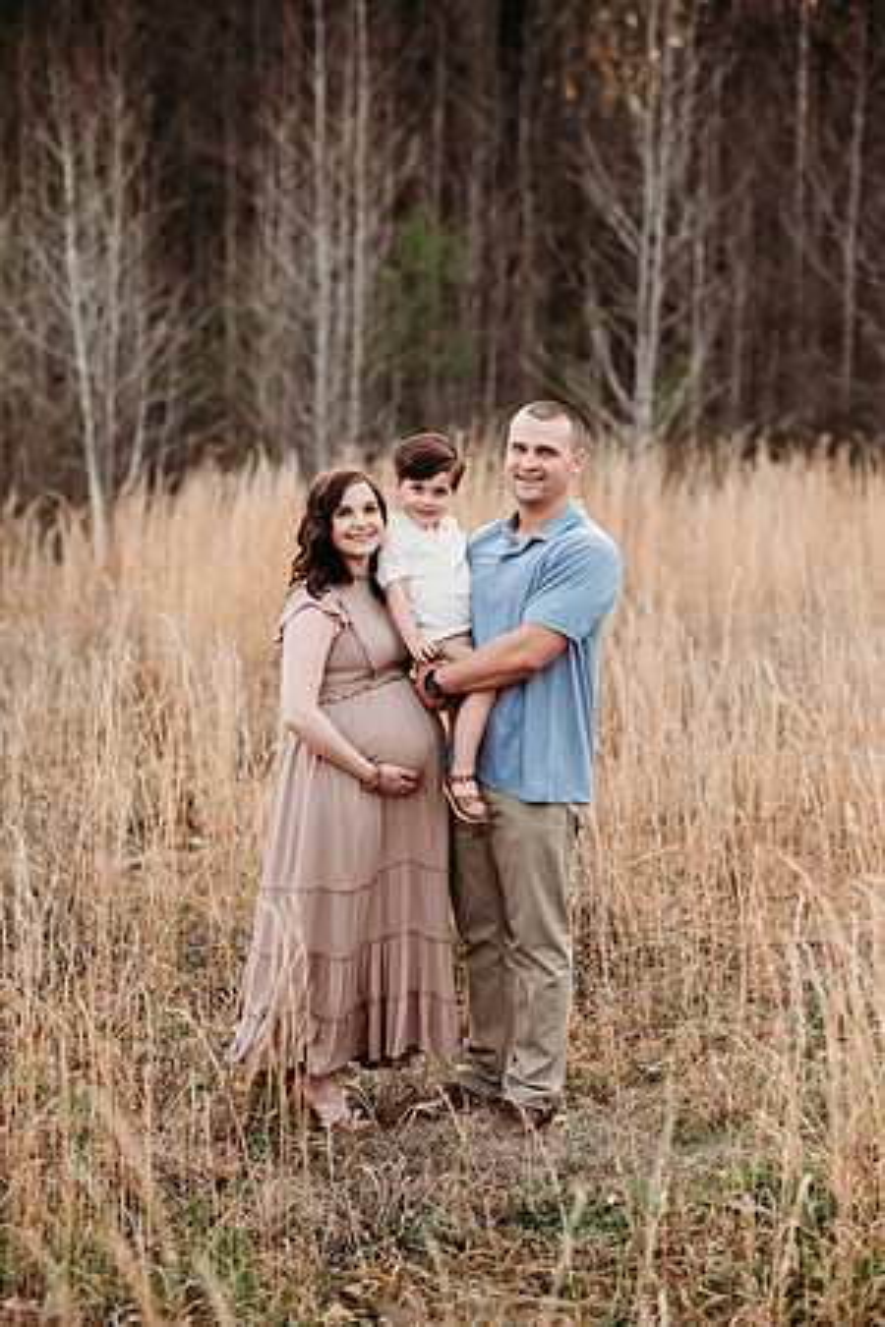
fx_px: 3134
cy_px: 664
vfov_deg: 23.9
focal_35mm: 85
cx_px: 442
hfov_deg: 16.1
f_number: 2.5
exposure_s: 1/400
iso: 160
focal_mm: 85
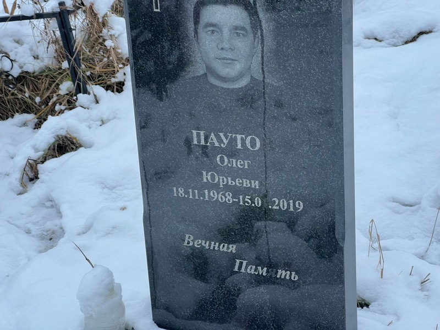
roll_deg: +0.2
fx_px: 979
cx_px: 220
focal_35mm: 77
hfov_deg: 25.3
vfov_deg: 19.1
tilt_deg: -26.7
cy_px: 165
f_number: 2.8
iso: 40
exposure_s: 1/99
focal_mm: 9
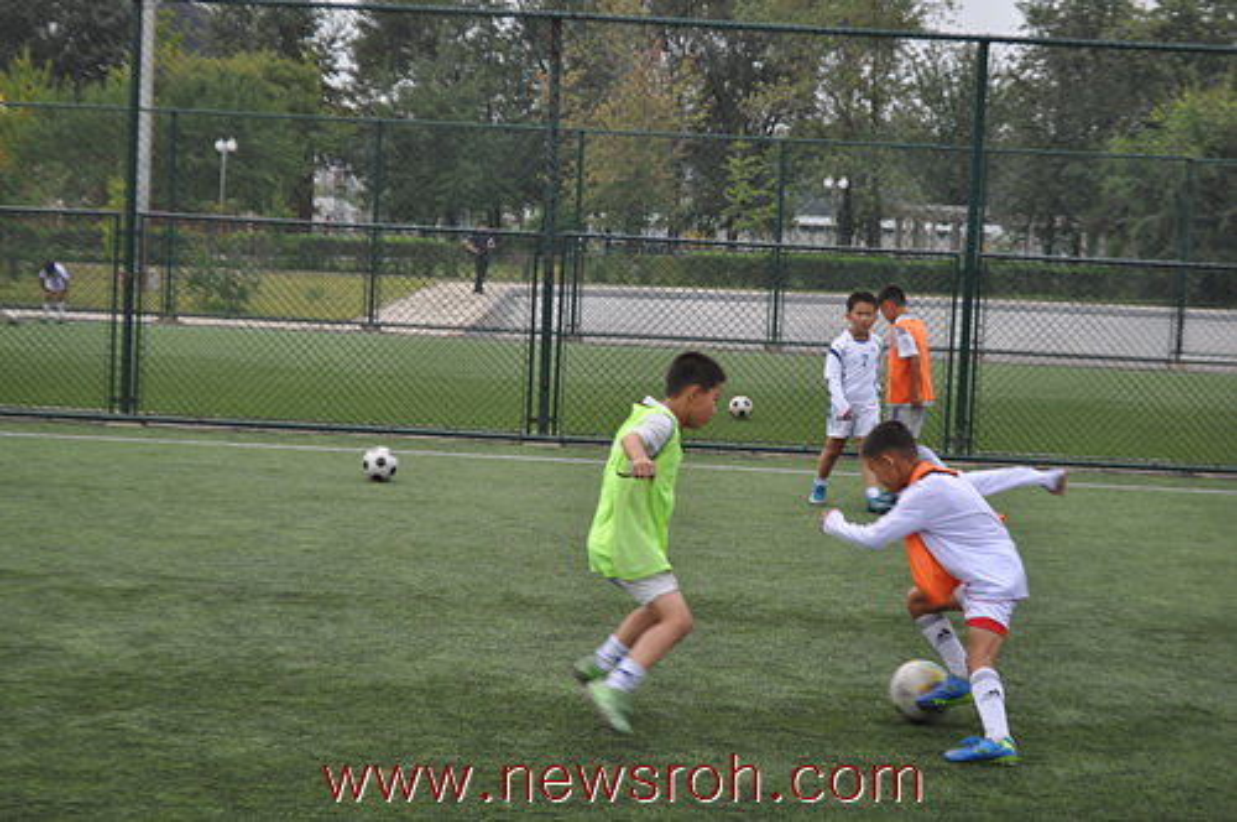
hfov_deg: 26.0
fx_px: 2677
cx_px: 618
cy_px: 411
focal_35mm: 78
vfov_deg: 17.4
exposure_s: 1/125
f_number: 5.6
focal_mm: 52
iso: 220
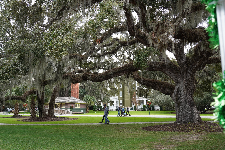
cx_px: 112
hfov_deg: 54.4
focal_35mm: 35
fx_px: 219
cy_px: 75
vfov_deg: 37.9
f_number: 8
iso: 400
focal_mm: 35
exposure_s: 1/100
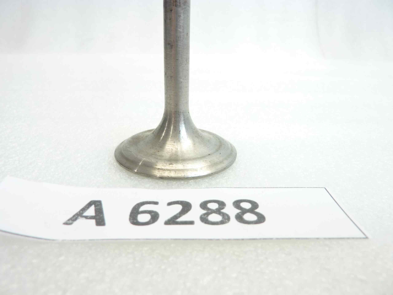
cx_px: 196
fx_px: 284
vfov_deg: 54.9
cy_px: 148
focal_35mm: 25
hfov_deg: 69.4
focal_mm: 4.1
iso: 80
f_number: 3.3
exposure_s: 1/15
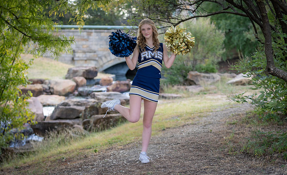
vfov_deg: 16.1
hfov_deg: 26.1
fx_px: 618
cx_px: 137
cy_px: 91
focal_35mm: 80
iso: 200
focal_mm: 70
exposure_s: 1/320
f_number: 2.8
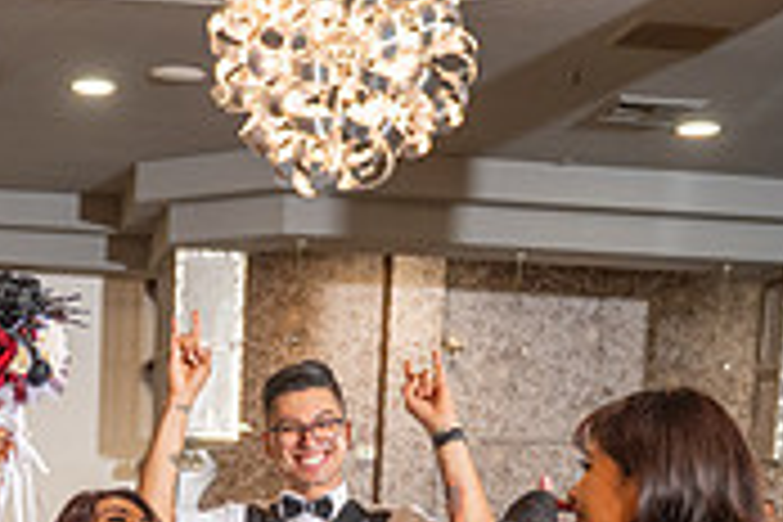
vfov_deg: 15.9
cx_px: 171
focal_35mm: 80
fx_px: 1740
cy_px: 745
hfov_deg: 25.0
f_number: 2.8
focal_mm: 24
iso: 800
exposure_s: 1/125
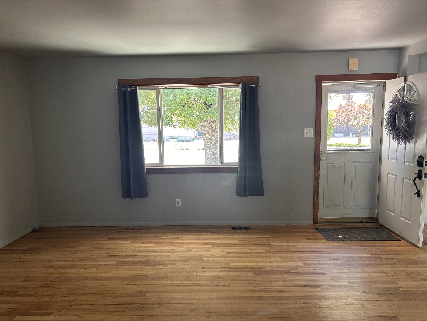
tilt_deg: -6.2
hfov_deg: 67.3
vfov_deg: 53.1
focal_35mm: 26
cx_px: 214
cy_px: 160
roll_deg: +1.6
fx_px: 321
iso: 125
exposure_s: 1/107
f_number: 1.5
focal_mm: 5.7
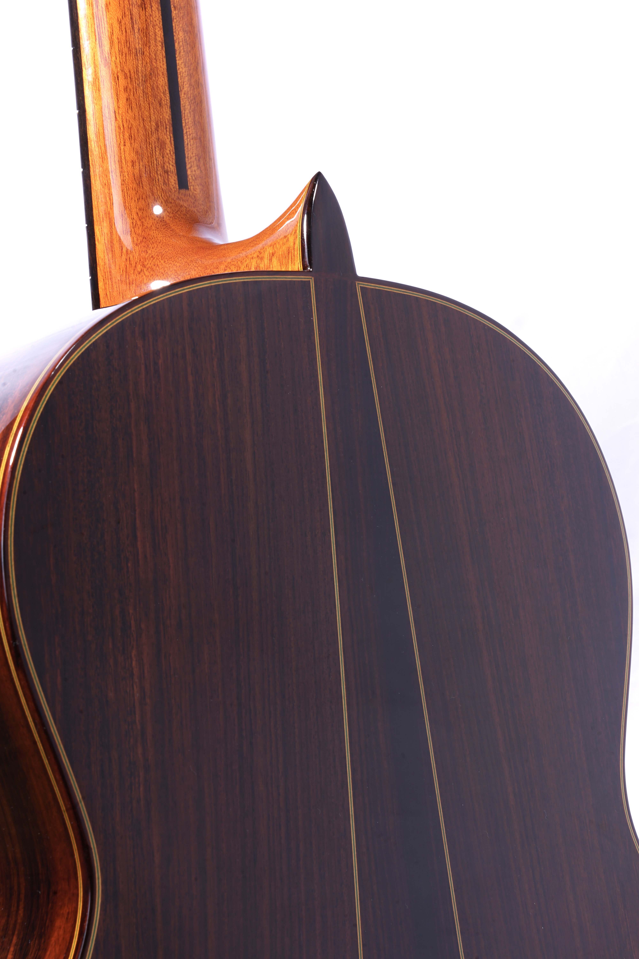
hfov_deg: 18.2
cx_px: 320
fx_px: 1997
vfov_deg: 27.0
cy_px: 480
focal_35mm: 75
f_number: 22
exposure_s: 1/50
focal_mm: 75
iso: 100
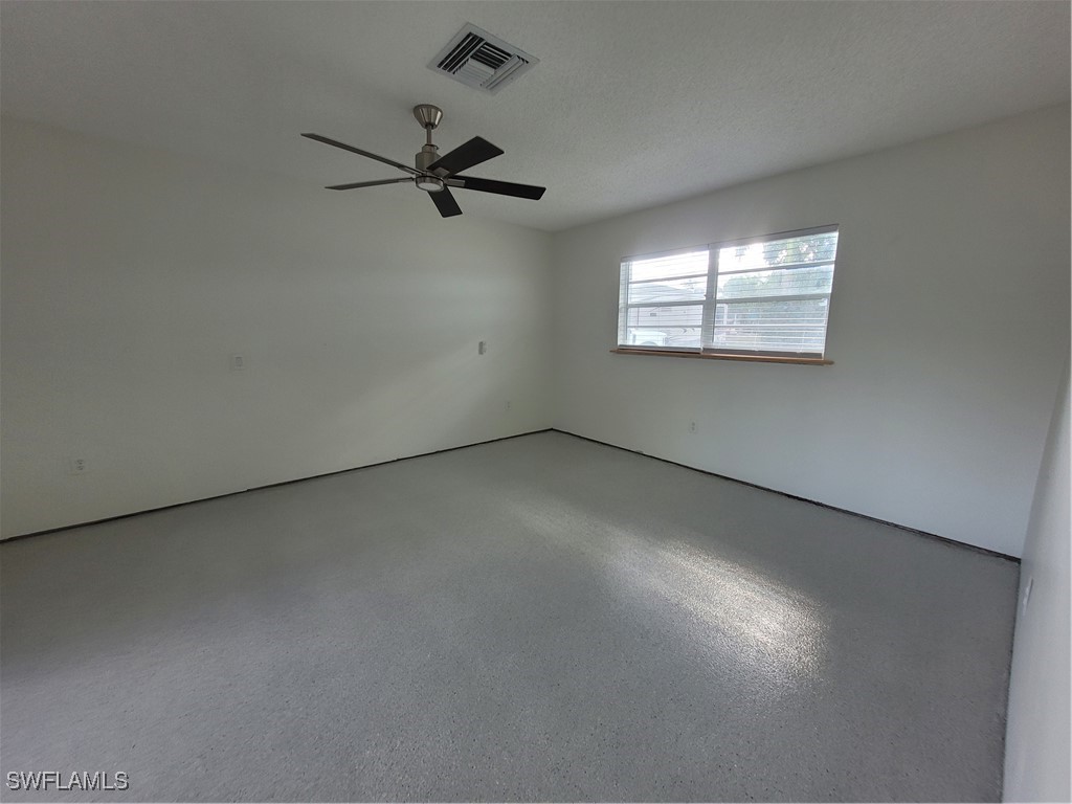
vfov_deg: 89.9
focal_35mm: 13
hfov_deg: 106.2
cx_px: 536
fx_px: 403
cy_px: 402
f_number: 2.2
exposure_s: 1/60
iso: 80
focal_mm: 1.74
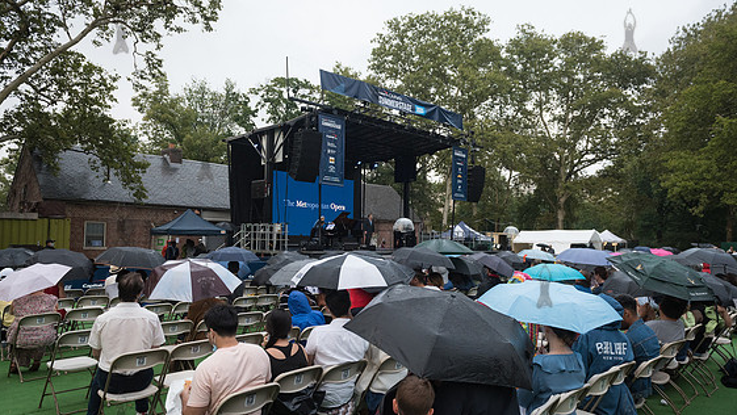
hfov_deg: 71.9
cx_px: 374
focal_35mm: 26
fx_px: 508
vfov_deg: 44.4
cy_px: 221
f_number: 4.5
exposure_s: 1/500
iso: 1600
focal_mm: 24
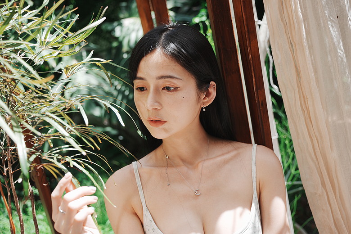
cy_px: 117
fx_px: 402
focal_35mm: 41
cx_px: 176
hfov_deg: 47.2
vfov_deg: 32.5
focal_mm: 41.2
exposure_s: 1/320
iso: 100
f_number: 4
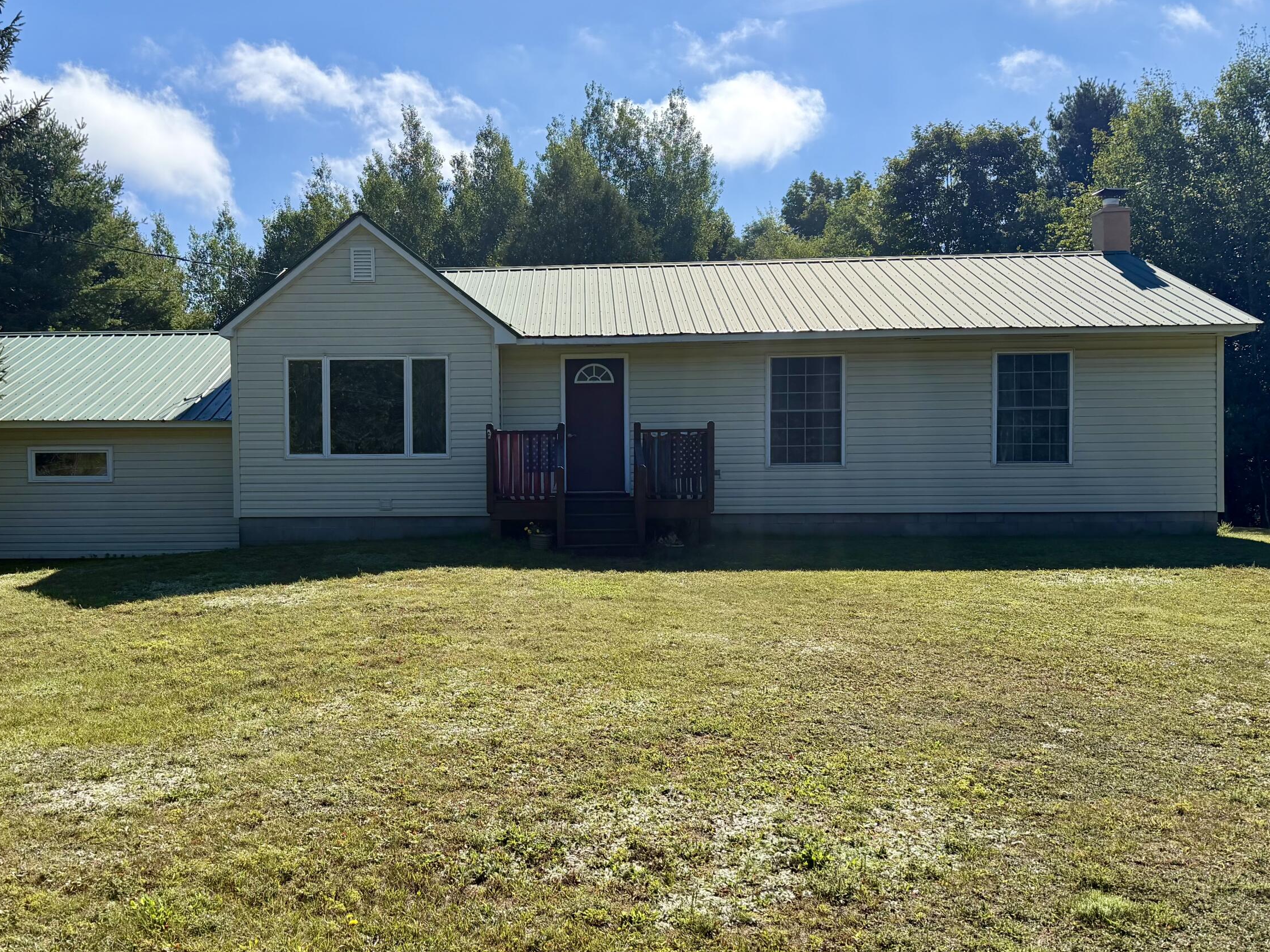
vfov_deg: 44.2
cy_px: 497
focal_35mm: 32
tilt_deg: -1.4
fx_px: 1174
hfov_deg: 56.4
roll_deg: +0.3
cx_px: 509
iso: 100
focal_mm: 6.76
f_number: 1.78
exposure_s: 1/7353
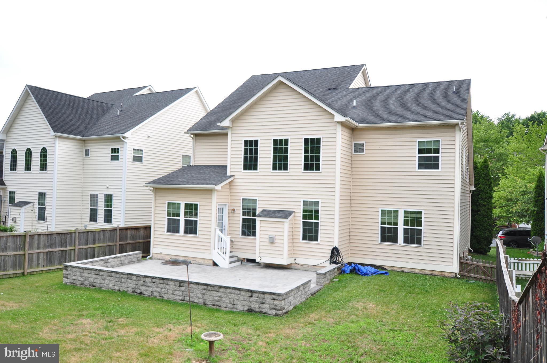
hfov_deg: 62.0
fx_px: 455
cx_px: 274
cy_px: 182
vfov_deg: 43.5
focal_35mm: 30
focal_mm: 20
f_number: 3.5
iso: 200
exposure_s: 1/200
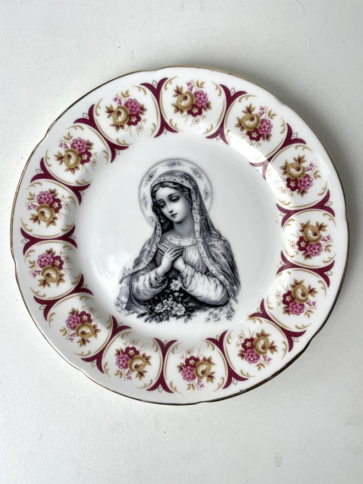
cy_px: 242
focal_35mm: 26
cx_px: 182
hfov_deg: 53.1
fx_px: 364
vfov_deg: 67.3
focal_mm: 4.2
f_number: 1.6
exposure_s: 1/339
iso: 32
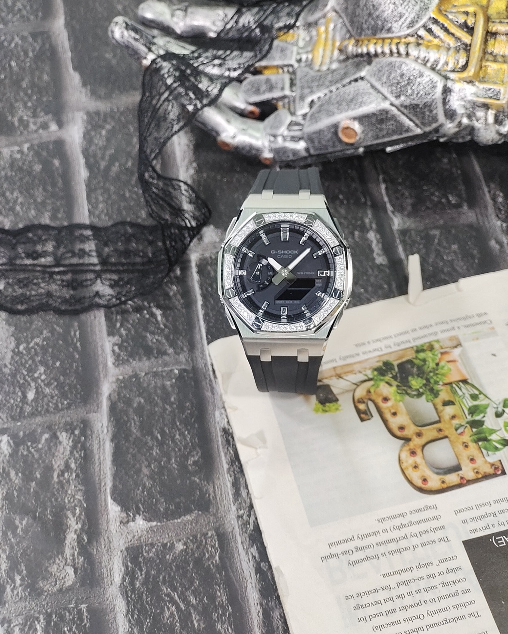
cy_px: 297
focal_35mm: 53
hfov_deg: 28.6
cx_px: 257
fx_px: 996
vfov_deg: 35.3
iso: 97
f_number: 2.08
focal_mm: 7.55
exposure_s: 1/100
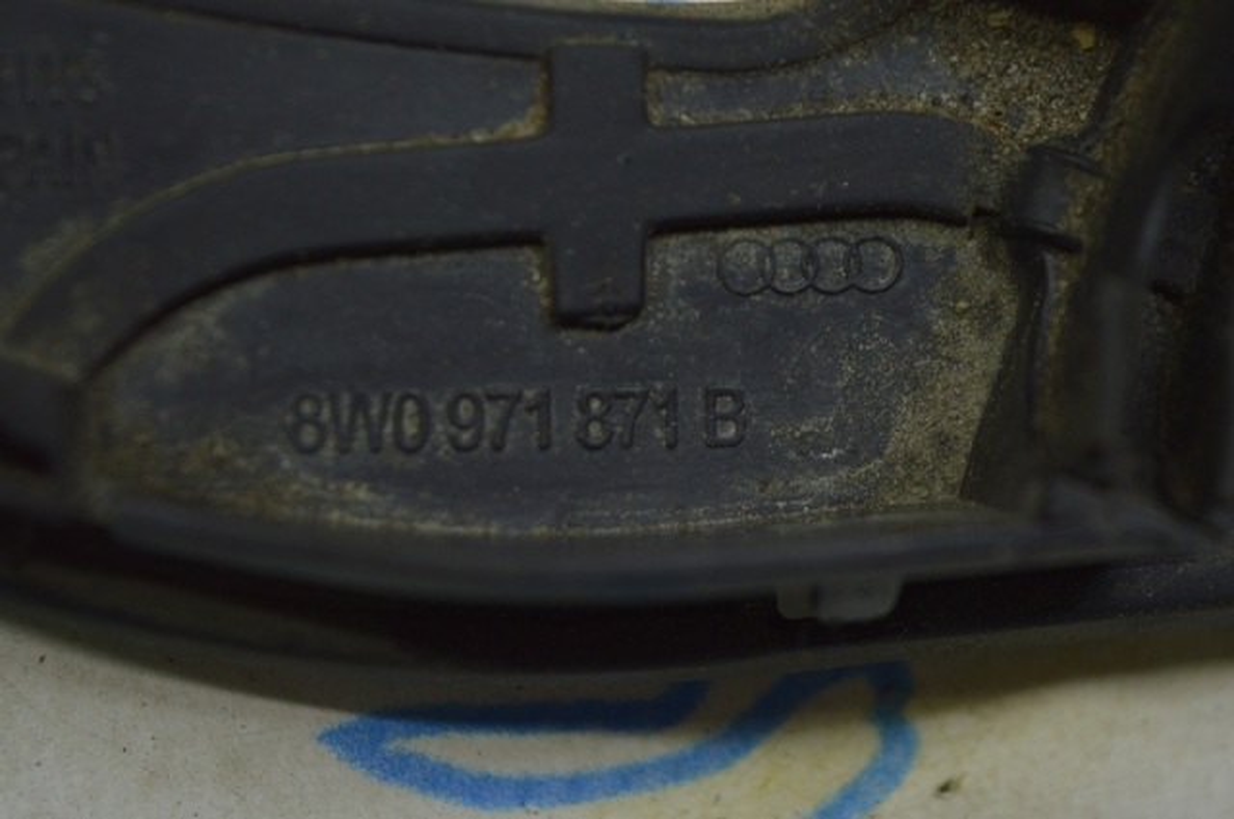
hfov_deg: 24.6
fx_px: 2824
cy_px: 410
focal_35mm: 82
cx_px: 617
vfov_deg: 16.5
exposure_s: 1/40
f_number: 5.6
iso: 400
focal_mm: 55
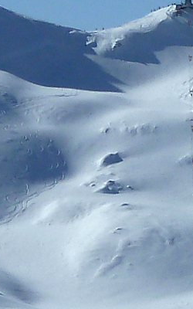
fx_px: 2971
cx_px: 550
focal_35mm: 353
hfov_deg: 3.6
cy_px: 550
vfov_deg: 5.8
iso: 80
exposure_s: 1/1000
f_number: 5.6
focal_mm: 8.5
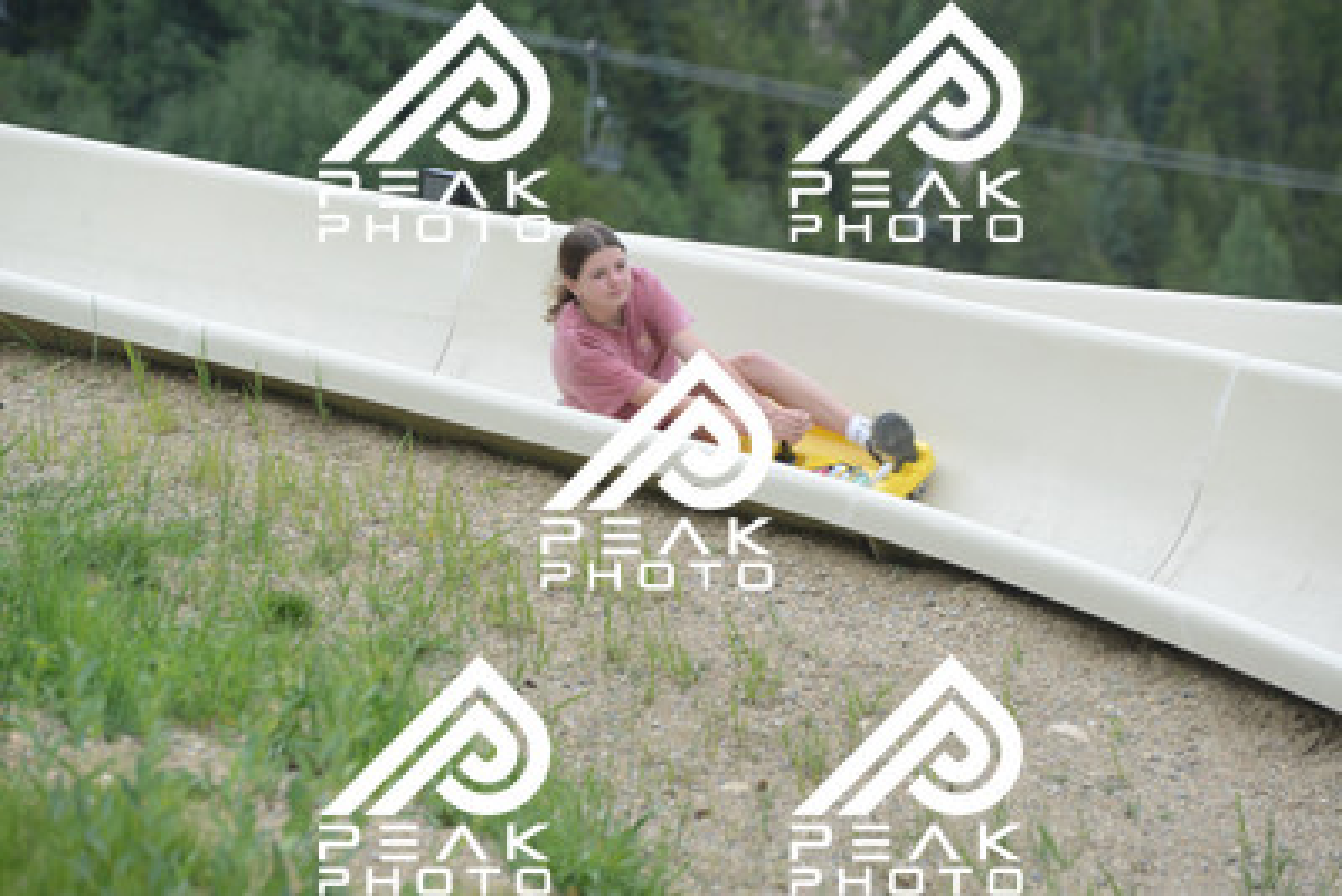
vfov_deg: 7.0
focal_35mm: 195
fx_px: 7271
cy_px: 448
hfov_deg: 10.5
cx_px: 671
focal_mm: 195
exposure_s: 1/640
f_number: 6.3
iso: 450
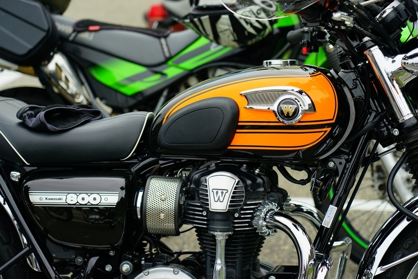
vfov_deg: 13.1
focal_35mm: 105
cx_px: 209
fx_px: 1220
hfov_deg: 19.4
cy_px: 140
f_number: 4
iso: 400
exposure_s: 1/1250
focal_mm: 105
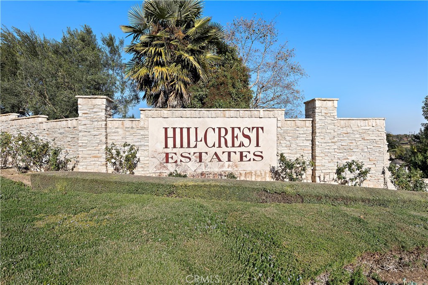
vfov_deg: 59.5
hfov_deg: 81.2
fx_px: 250
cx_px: 214
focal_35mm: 21
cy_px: 142
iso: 125
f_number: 7.1
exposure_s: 1/800
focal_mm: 21
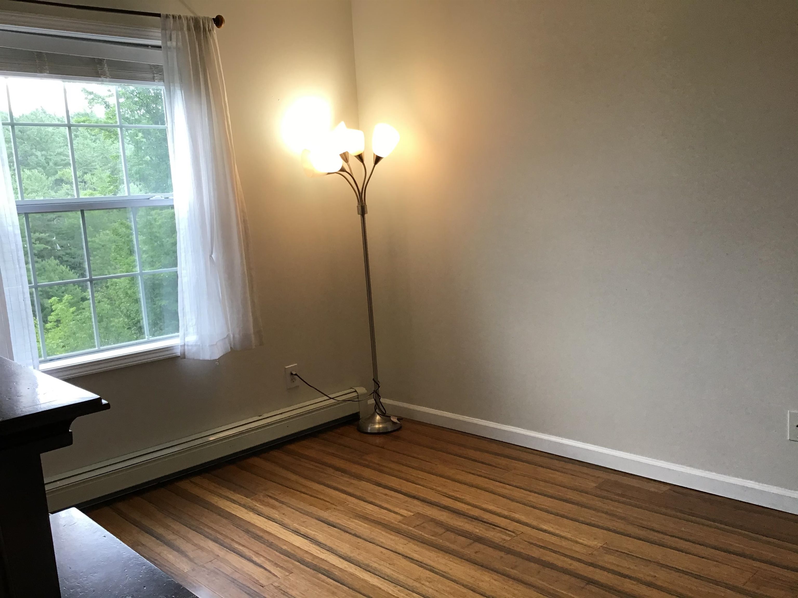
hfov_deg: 58.4
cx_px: 399
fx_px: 715
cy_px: 299
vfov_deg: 45.4
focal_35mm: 31
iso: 25
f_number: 2.4
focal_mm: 3.3
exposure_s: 1/40
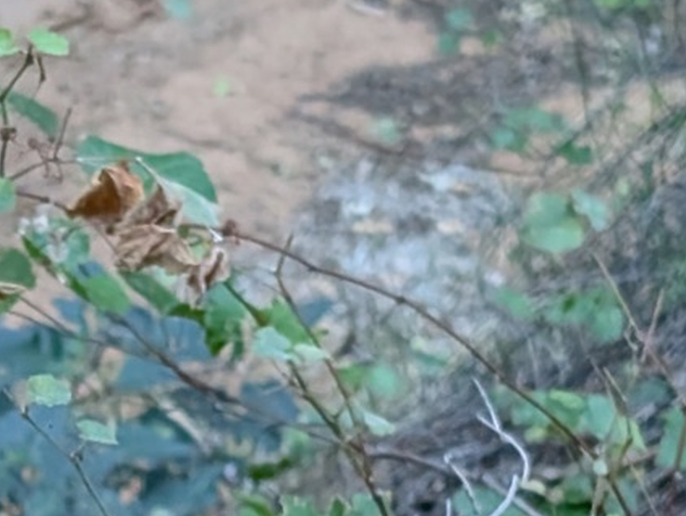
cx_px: -83
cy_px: 971
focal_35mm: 208
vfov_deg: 7.0
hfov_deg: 9.4
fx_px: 4127
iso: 115
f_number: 1.68
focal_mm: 6.9
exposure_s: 1/123
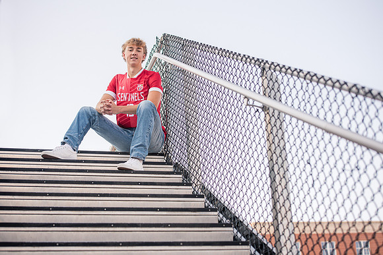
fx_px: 745
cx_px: 192
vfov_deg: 19.5
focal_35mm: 70
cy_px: 128
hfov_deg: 28.8
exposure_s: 1/640
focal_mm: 70
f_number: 3.5
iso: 200
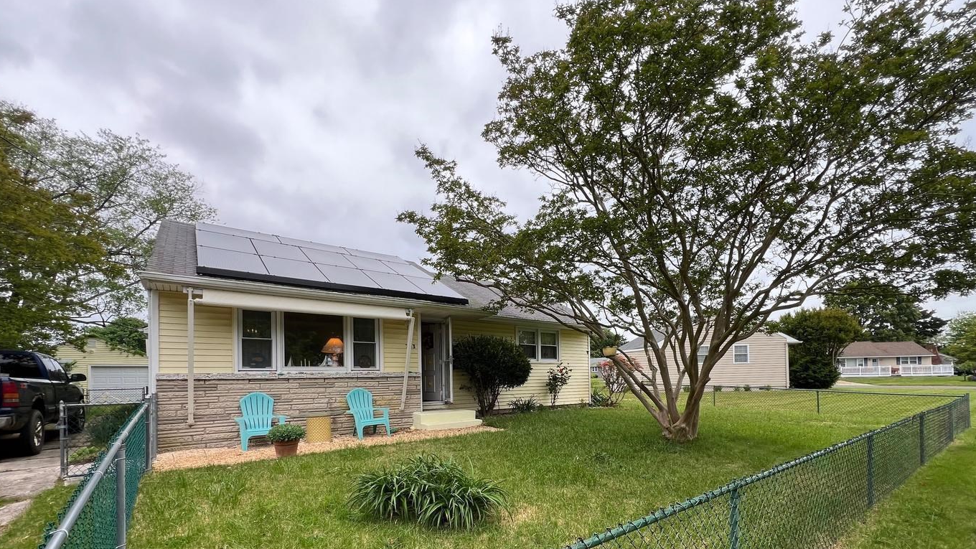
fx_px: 388
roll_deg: +1.5
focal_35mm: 15
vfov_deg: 68.2
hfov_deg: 102.9
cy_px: 373
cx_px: 508
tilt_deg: +0.3
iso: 32
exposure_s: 1/99
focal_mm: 1.57
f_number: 1.8
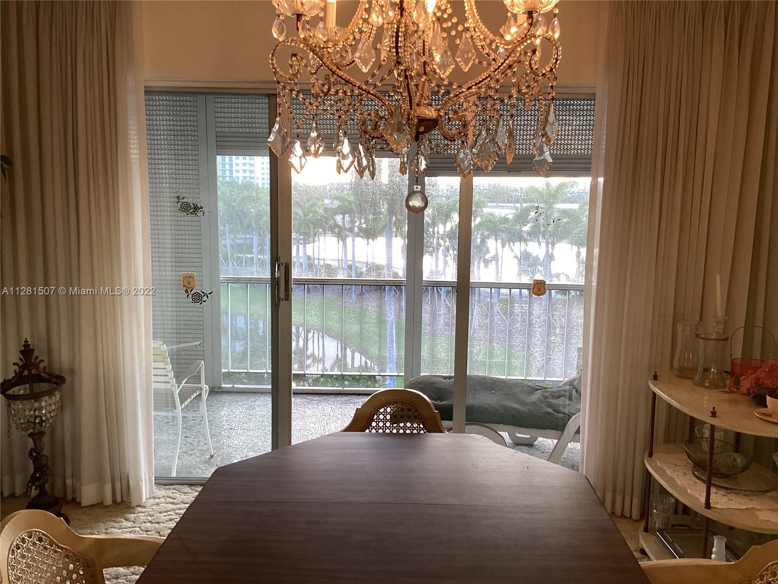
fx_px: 697
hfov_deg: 58.4
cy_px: 292
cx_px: 389
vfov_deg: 45.4
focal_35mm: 31
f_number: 2.4
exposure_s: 1/60
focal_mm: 3.3
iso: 50
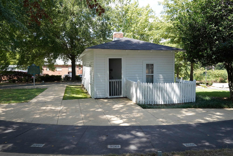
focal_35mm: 29
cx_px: 116
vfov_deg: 45.0
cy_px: 78
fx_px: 188
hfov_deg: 63.7
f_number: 9
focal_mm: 29
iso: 800
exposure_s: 1/100
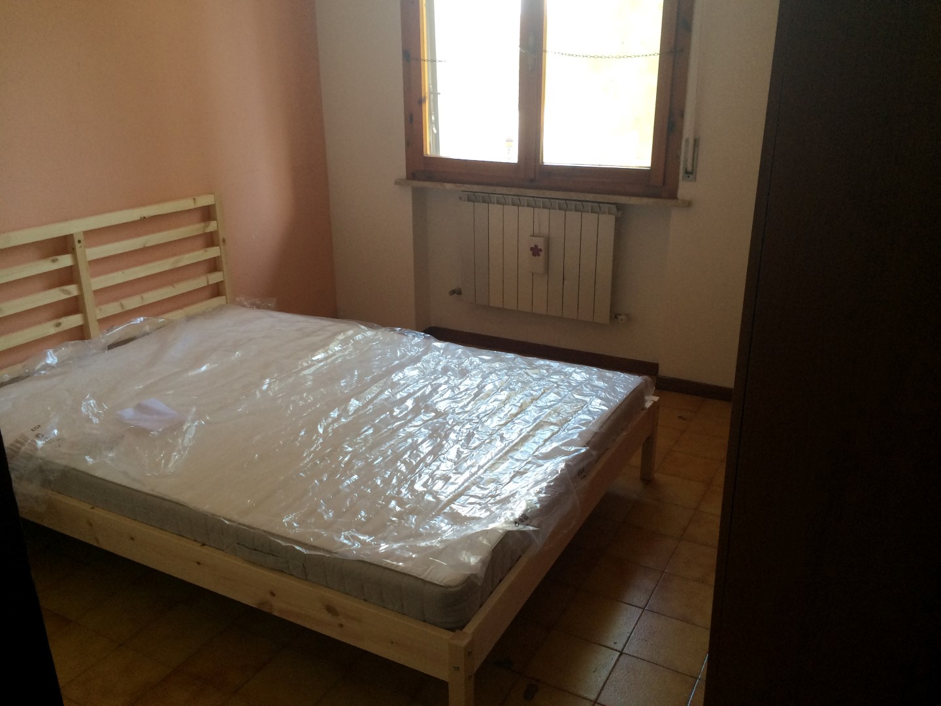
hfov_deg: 61.7
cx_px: 470
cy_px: 353
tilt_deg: -21.8
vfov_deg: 48.2
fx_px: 788
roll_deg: +0.3
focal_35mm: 29
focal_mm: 4.15
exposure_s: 1/33
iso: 50
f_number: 2.2
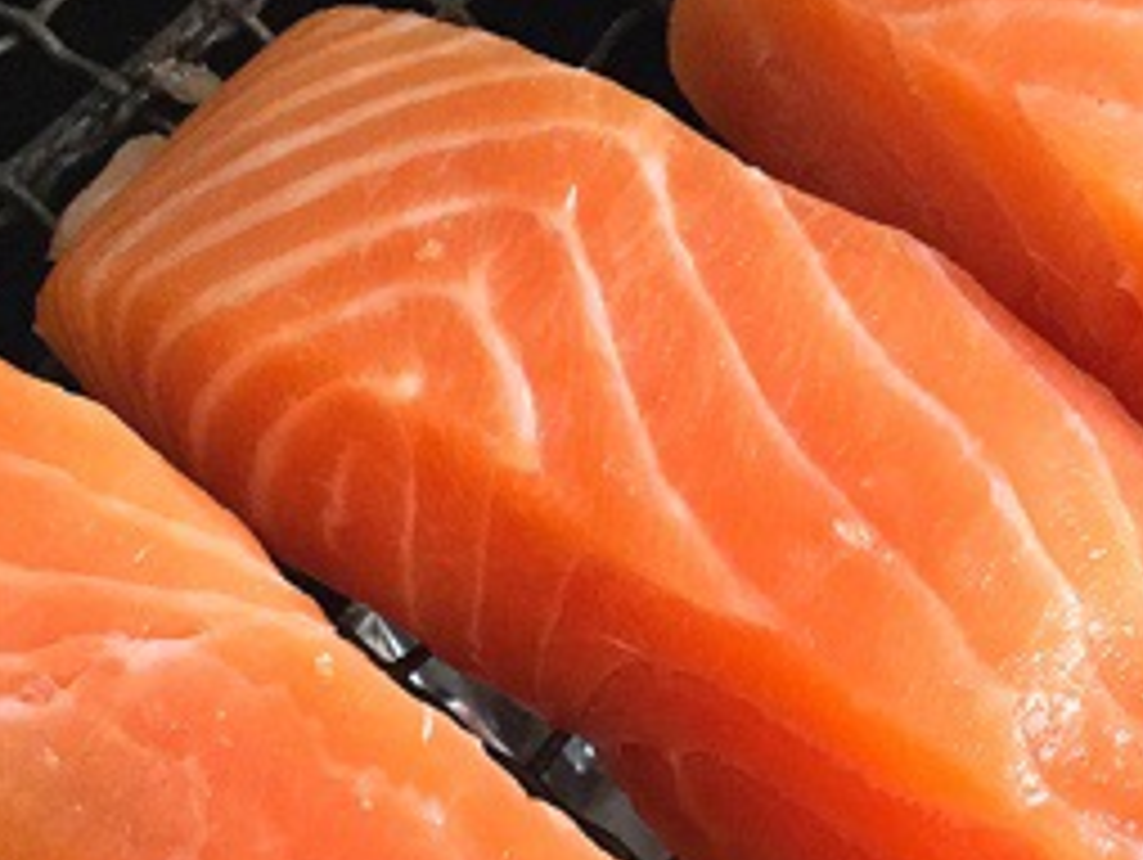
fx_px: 2578
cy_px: 630
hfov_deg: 25.0
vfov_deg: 18.8
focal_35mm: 78
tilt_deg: -63.2
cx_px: 666
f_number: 2.4
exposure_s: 1/30
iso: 160
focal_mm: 3.3
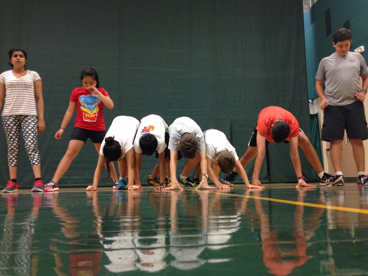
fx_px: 361
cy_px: 137
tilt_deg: +6.5
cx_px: 189
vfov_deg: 41.8
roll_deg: +0.6
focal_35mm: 34
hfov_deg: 54.0
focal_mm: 4.12
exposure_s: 1/20
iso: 200
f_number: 2.4
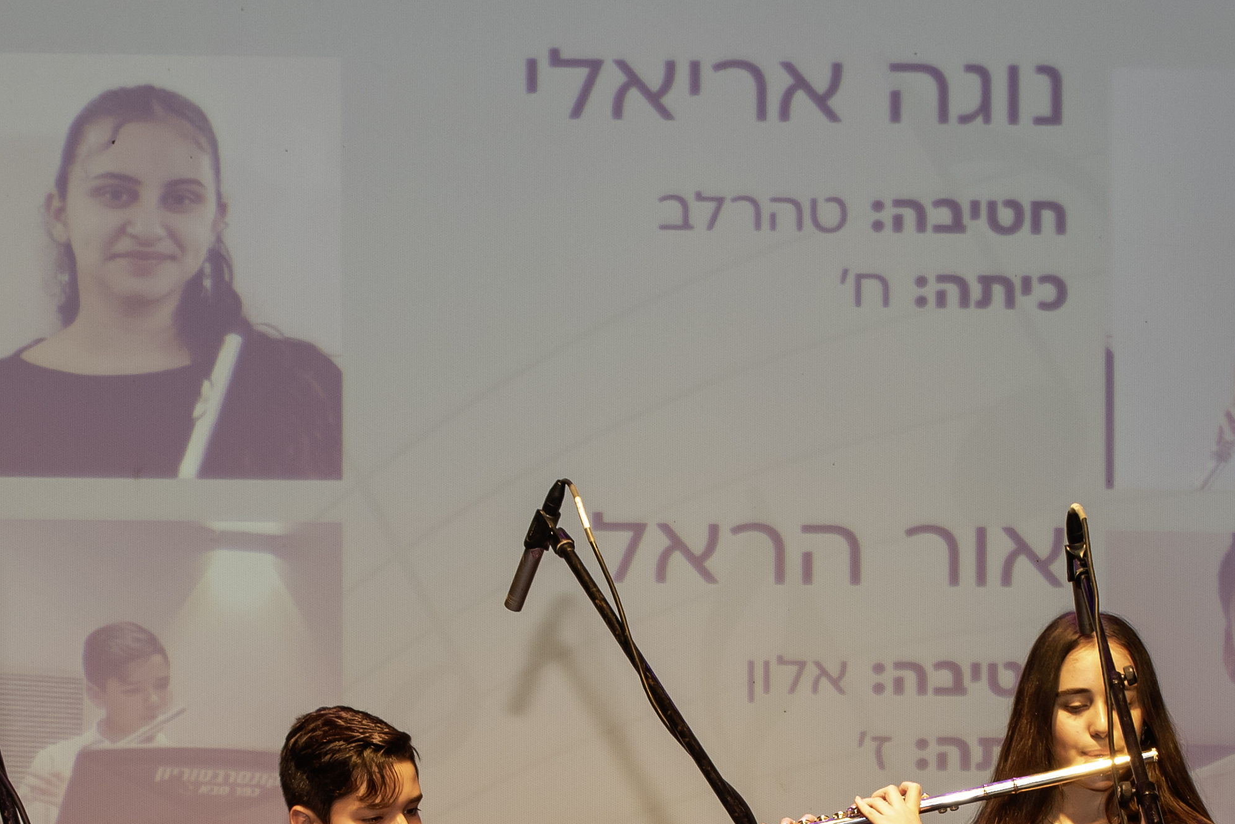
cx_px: 666
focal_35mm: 88
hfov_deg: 23.1
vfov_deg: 15.1
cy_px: 955
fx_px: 3019
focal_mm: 29
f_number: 7.1
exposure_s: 1/60
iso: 800
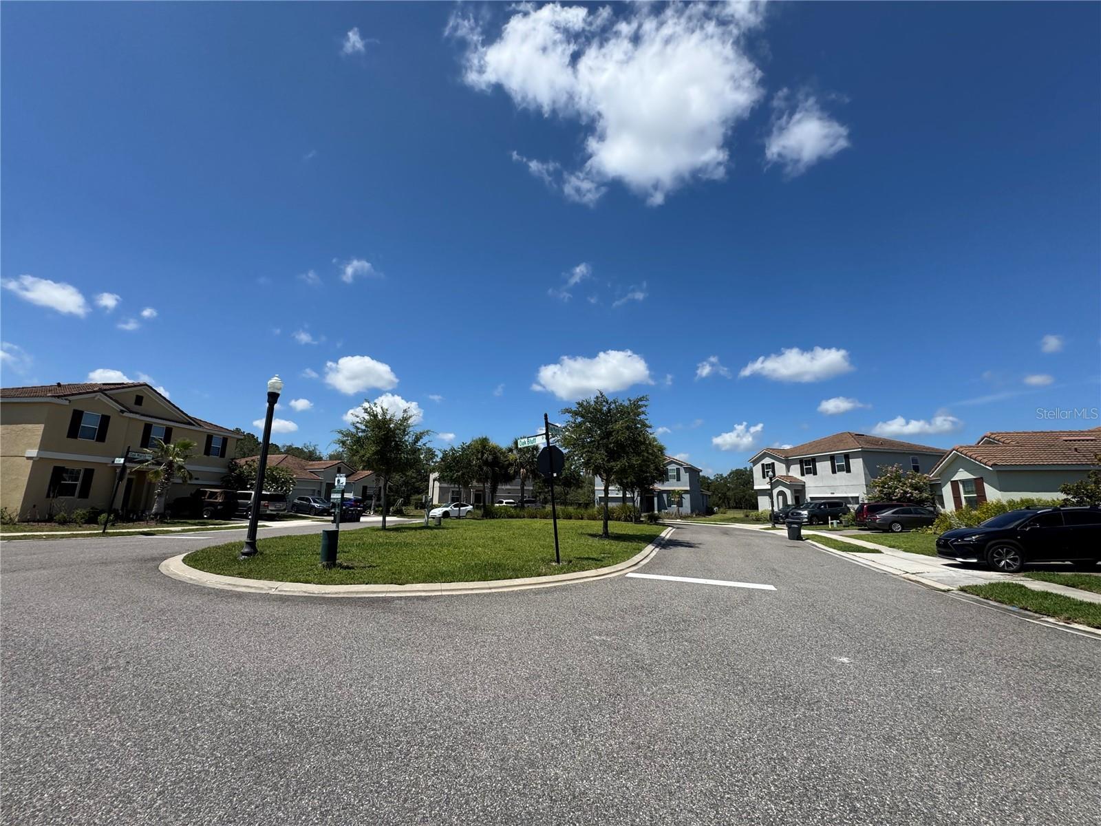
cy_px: 413
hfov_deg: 102.1
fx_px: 445
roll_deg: -1.0
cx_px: 550
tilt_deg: +12.2
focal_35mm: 14
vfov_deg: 85.7
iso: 50
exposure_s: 1/2415
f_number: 2.2
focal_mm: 2.22
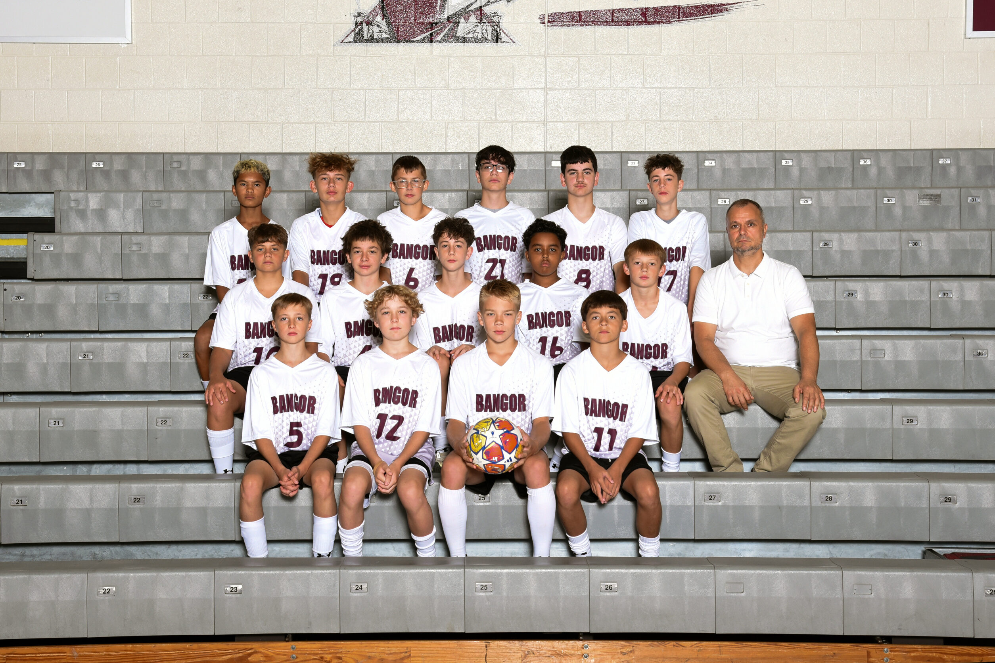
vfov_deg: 27.5
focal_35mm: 49
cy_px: 332
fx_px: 1354
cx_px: 501
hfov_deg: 40.3
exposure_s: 1/200
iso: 640
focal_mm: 48
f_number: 8
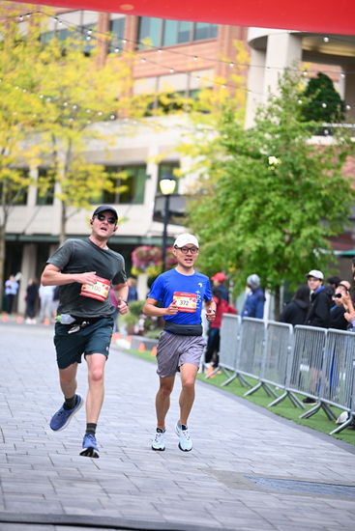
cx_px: 178
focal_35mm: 130
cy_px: 266
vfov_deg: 15.8
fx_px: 1922
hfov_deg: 10.6
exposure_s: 1/1600
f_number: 2.8
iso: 1000
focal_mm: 130
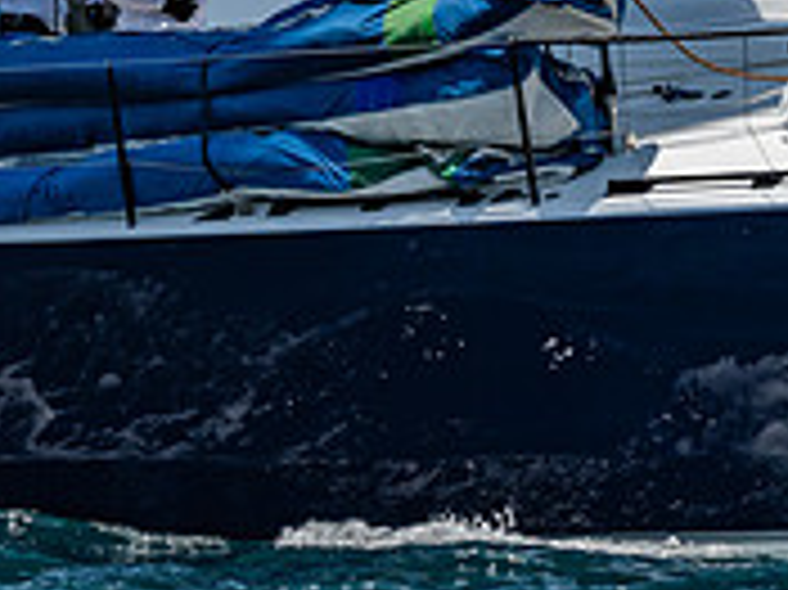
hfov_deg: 1.4
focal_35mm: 1435
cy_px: -83
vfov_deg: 1.0
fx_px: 32644
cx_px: -151
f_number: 5.6
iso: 320
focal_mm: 310
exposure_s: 1/2000
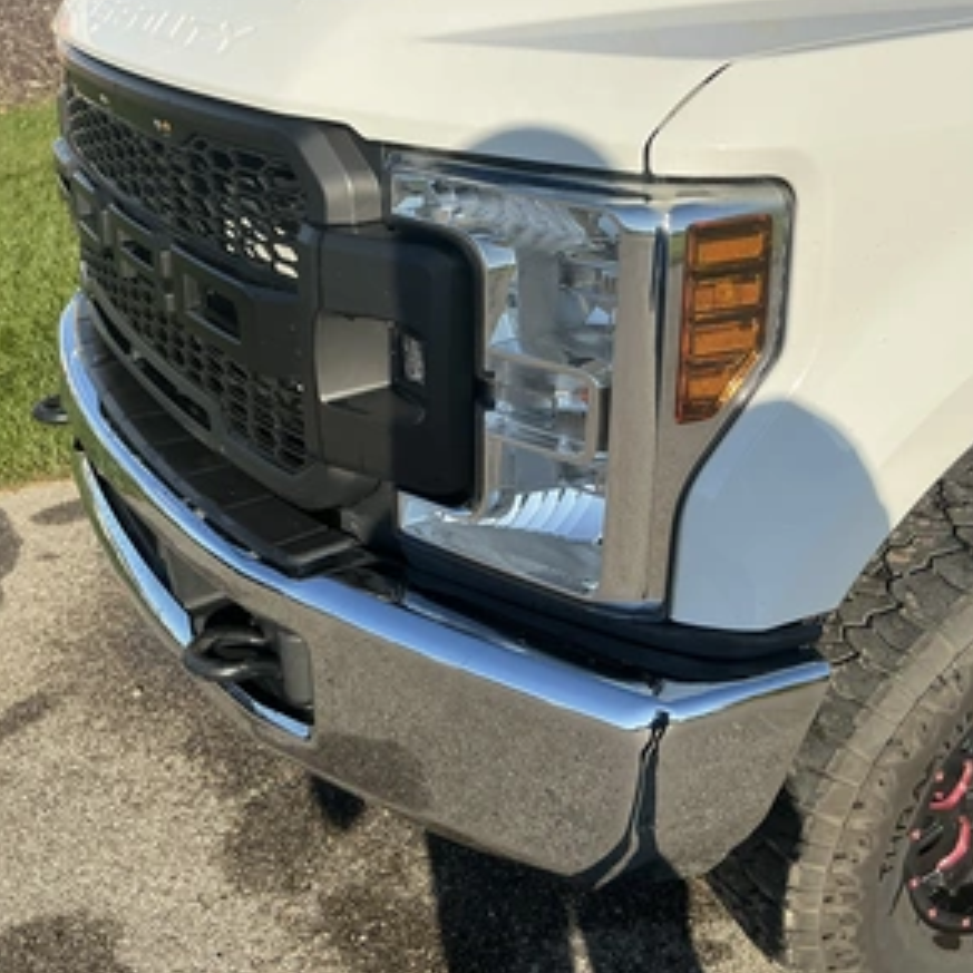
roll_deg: -4.5
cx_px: 595
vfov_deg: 48.5
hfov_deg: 48.1
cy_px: 488
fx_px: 1081
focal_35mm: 34
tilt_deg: -28.3
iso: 25
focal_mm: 3
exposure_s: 1/1912
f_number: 1.8
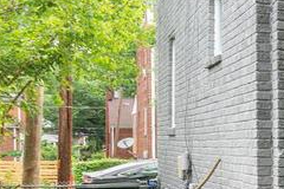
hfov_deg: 13.7
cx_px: 716
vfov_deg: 14.0
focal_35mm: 96
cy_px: -14
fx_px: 757
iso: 200
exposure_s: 1/125
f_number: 5.6
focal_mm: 16
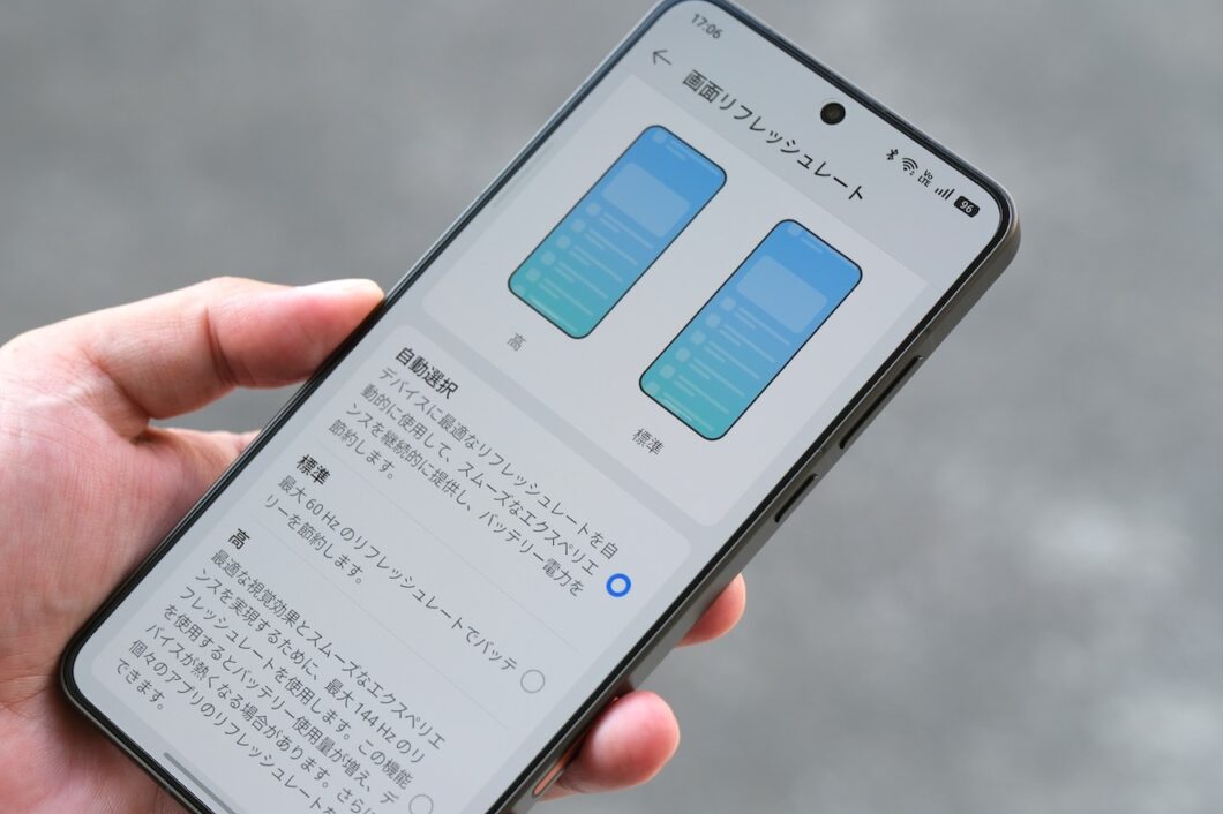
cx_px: 535
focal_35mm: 94
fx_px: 3192
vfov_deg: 14.5
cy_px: 435
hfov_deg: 21.7
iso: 200
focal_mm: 55
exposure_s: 1/125
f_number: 4.5
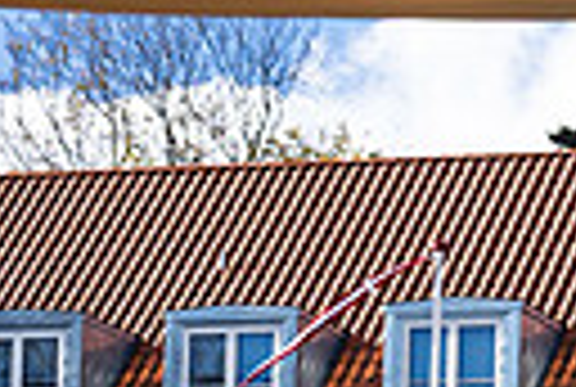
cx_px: 842
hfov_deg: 8.1
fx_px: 3993
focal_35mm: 249
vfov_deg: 5.4
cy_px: 754
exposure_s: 1/1000
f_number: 2.8
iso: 64
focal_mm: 53
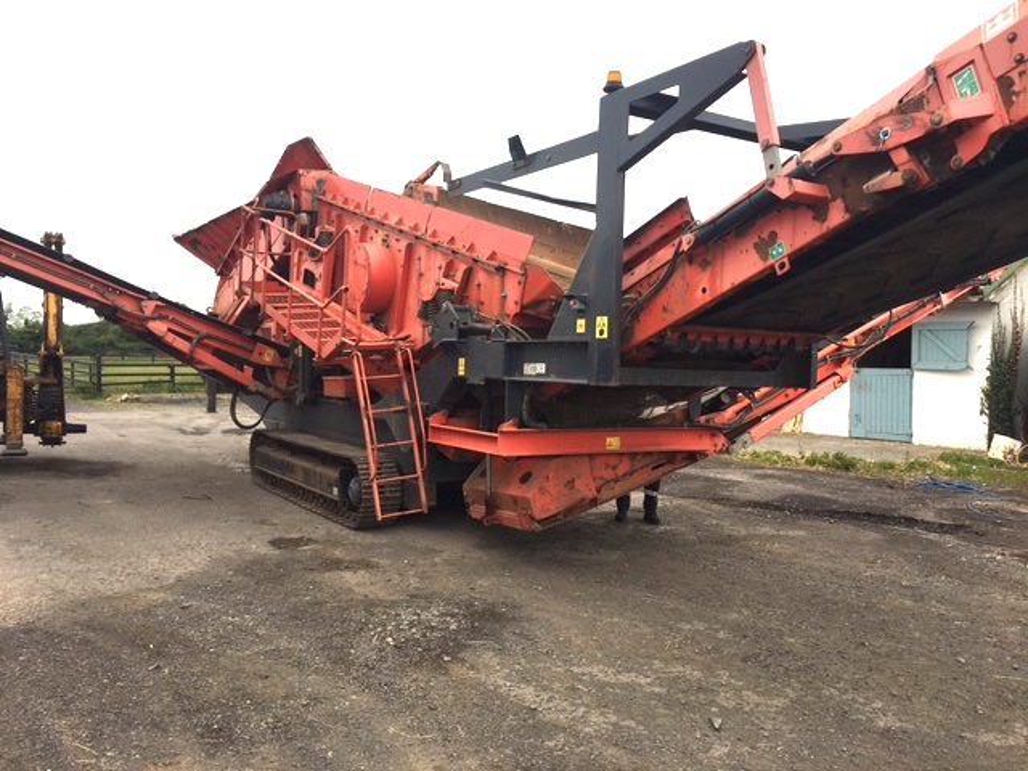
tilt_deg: -2.4
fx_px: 861
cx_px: 514
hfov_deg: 61.7
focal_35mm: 29
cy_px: 386
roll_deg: -1.0
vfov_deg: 48.2
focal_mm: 4.15
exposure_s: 1/394
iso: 25
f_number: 2.2
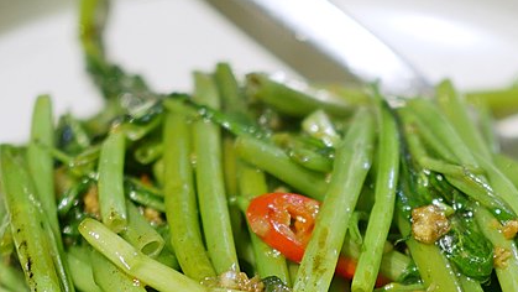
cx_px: 340
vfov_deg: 9.3
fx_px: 1786
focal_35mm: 130
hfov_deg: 16.5
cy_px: 321
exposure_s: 1/125
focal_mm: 25
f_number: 1.8
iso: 200
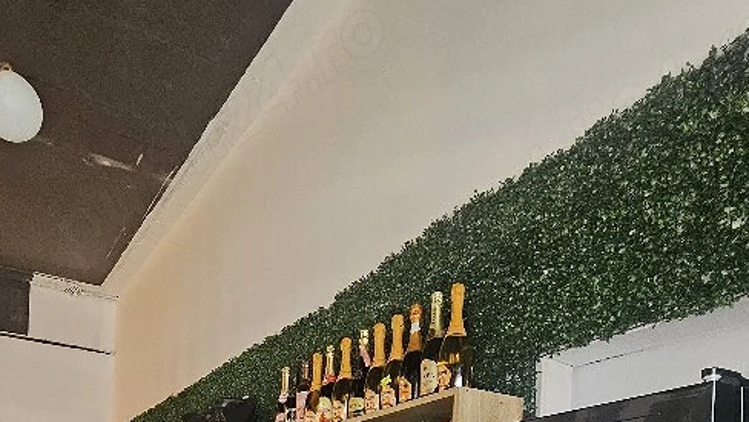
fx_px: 576
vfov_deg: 31.4
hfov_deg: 65.7
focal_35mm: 29
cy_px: 543
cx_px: 321
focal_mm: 2.2
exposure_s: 1/50.3
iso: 400
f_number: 2.2
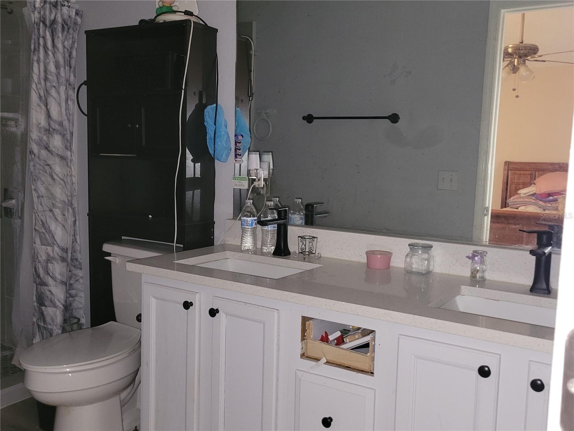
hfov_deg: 67.3
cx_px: 287
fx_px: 431
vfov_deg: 53.1
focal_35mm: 26
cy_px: 216
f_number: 1.8
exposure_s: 1/8
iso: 500
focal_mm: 5.4
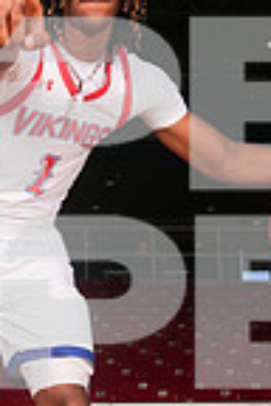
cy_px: 304
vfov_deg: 19.7
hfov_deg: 13.0
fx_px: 1163
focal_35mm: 103
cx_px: -34
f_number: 8
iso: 400
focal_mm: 33
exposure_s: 1/200
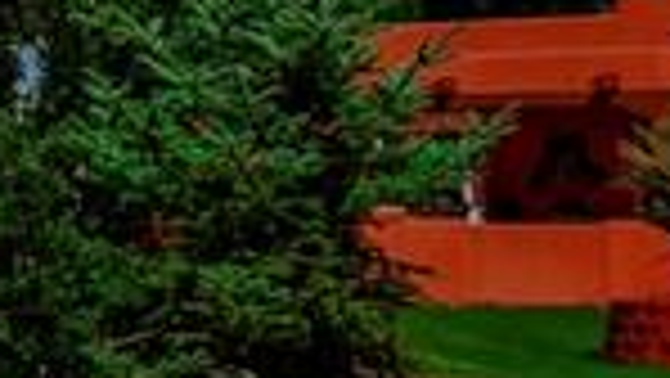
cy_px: 171
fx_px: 3200
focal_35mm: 180
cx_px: -1565
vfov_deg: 6.8
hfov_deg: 8.9
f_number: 2.8
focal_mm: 12.29
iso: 100
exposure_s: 1/1600
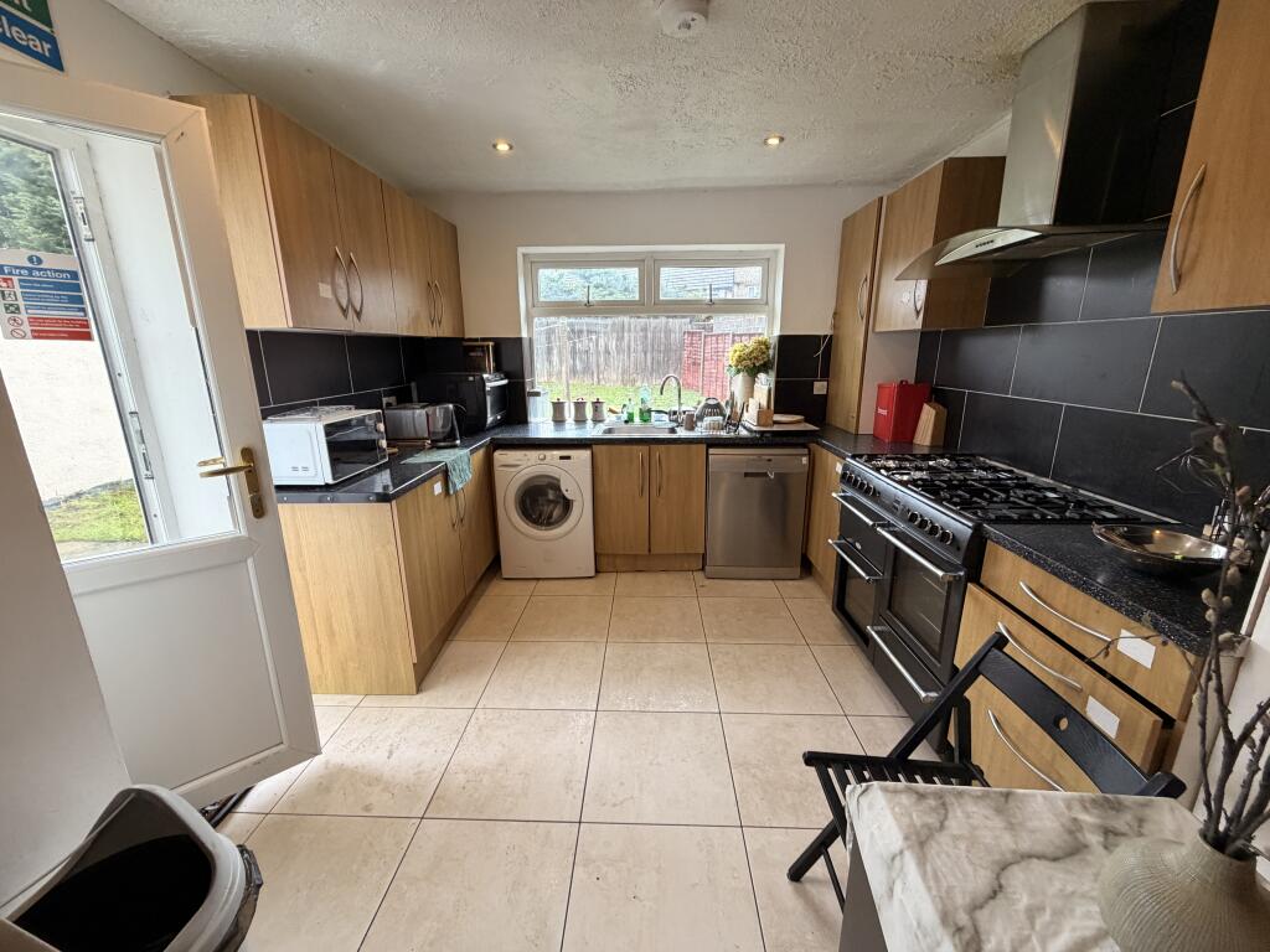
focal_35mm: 14
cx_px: 635
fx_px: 514
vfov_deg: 85.7
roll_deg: -0.1
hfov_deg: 102.1
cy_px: 476
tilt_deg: -14.2
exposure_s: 1/100
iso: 320
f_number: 2.2
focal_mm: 2.22
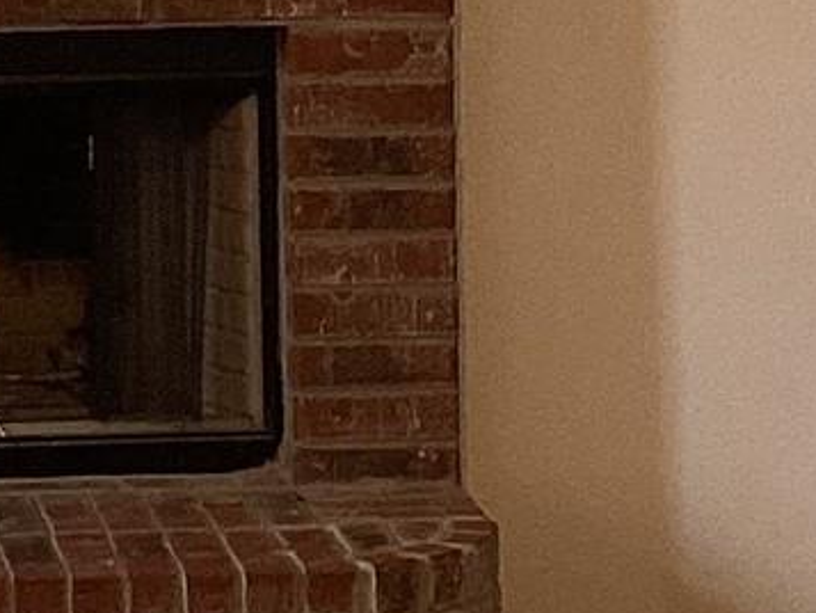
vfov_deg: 8.2
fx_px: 4197
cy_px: -268
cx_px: -105
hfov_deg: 10.9
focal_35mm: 178
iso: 64
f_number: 2.4
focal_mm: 3.3
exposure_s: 1/60
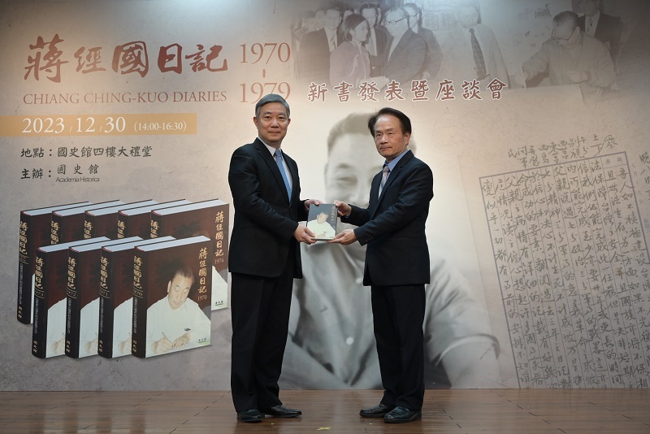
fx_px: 759
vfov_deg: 31.9
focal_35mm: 42
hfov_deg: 46.4
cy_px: 217
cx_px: 325
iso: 360
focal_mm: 42
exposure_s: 1/50
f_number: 5.6
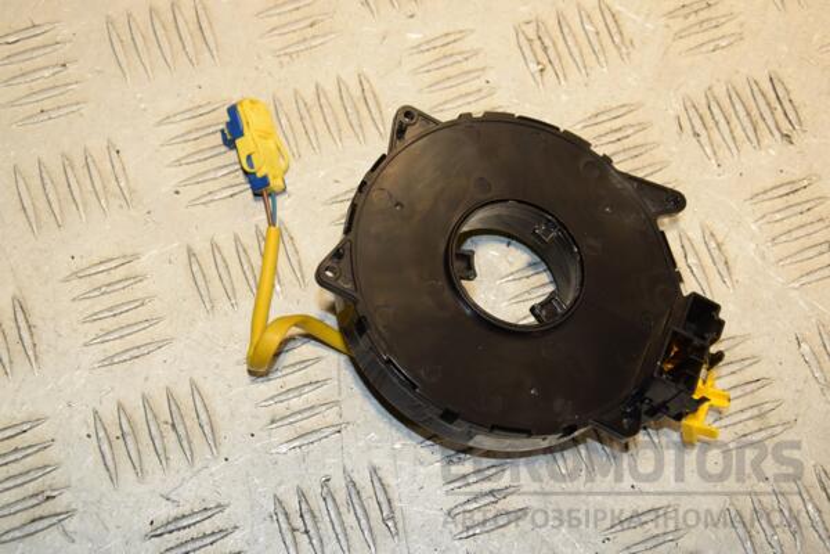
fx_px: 1660
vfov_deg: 18.9
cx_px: 415
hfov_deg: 28.1
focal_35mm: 72
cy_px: 277
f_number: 7.1
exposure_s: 1/200
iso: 800
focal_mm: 48
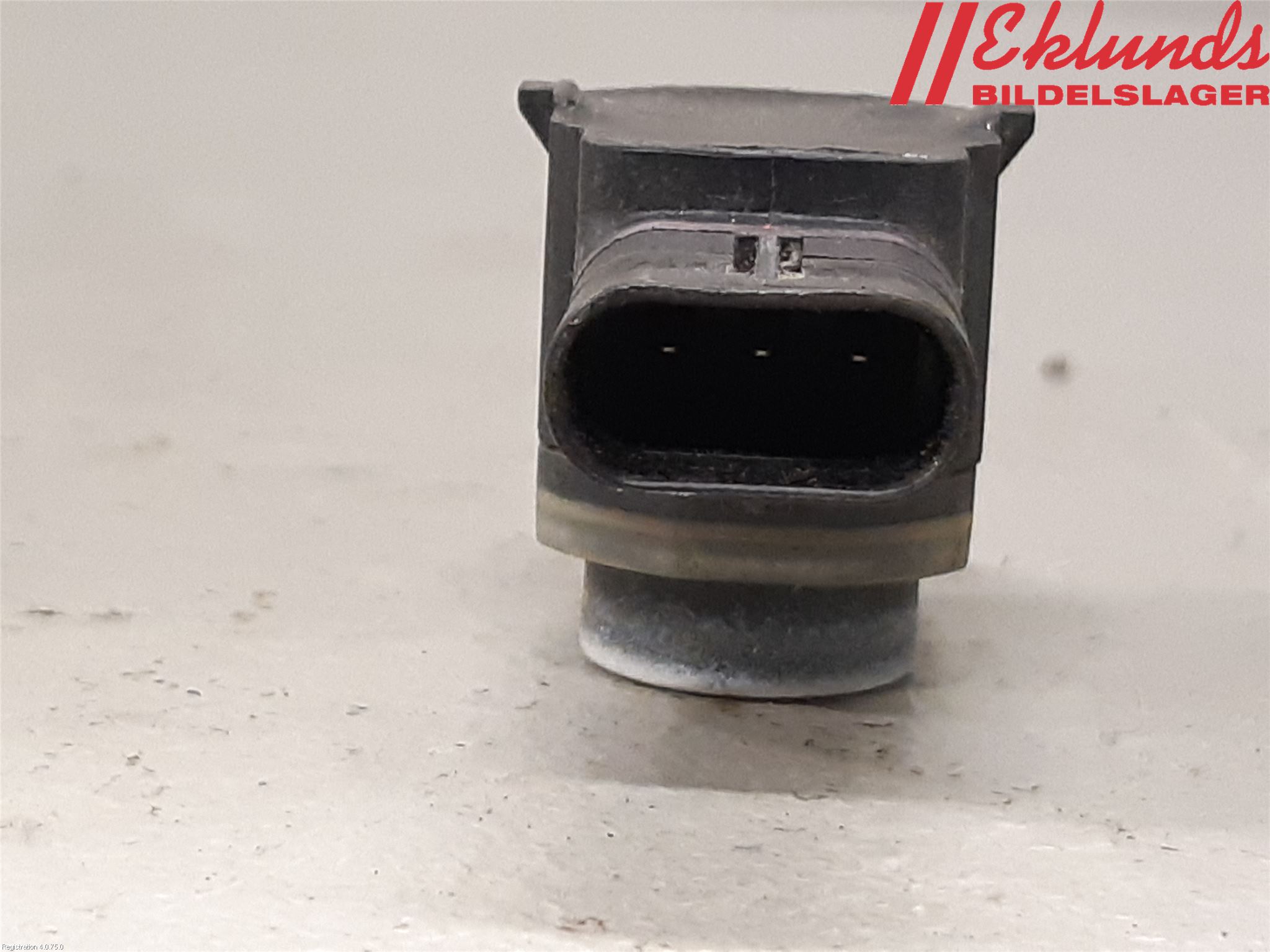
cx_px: 635
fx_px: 954
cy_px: 476
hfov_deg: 67.3
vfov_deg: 53.1
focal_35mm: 26
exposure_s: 1/50
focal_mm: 3.93
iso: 250
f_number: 1.7
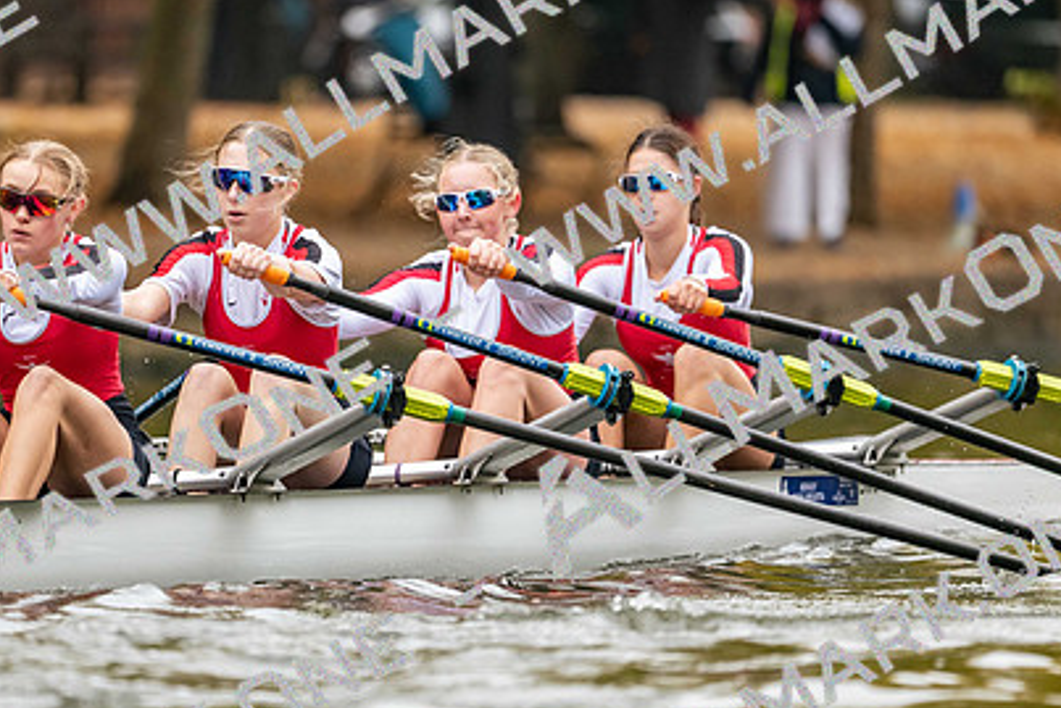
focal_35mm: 575
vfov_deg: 2.4
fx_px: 16952
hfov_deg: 3.6
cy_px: 330
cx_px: 313
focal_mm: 400
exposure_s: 1/2500
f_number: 4.5
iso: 2800
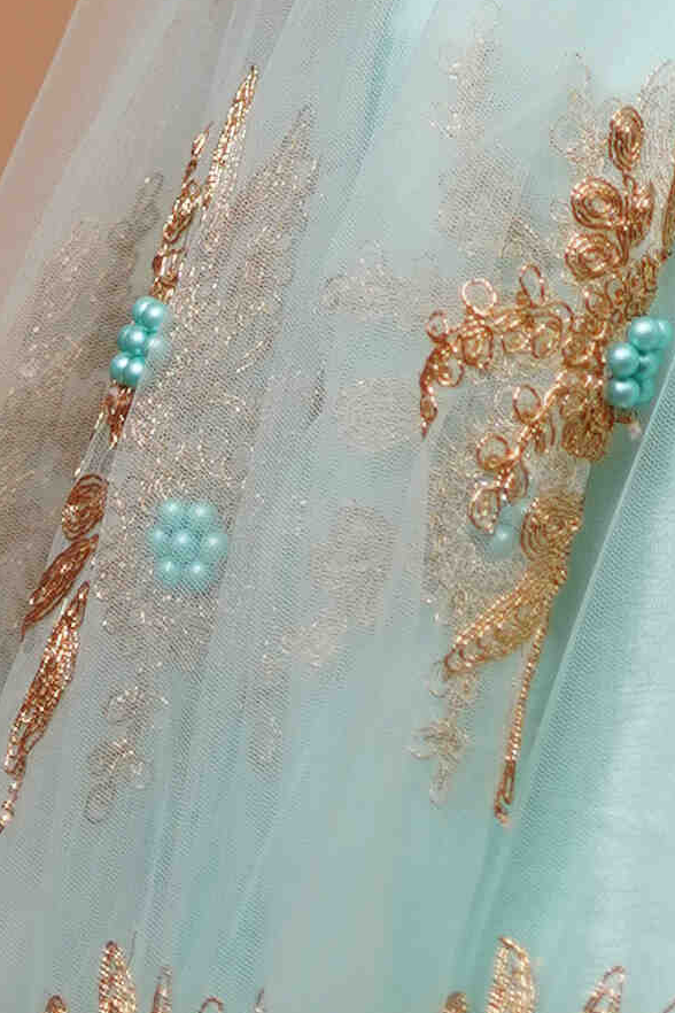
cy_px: -2149
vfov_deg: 5.6
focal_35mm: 340
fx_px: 9562
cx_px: 1678
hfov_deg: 4.0
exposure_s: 1/200
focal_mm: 50
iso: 400
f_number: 2.8
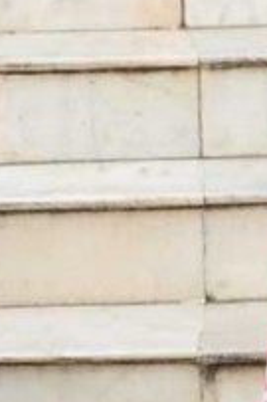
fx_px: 3421
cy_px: 202
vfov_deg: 6.7
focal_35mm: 307
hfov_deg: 4.4
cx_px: 665
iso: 500
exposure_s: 1/125
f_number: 8
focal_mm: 32
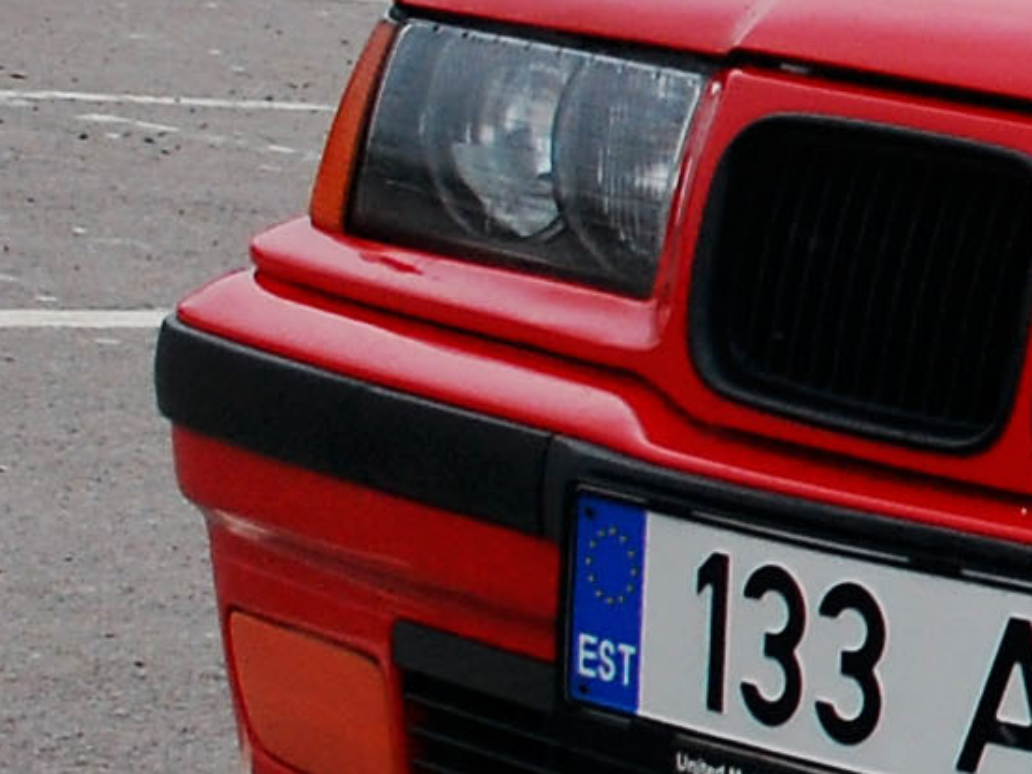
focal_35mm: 244
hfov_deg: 7.6
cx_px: 2432
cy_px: 237
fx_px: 7263
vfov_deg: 6.1
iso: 800
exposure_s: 1/160
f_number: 4.2
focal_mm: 31
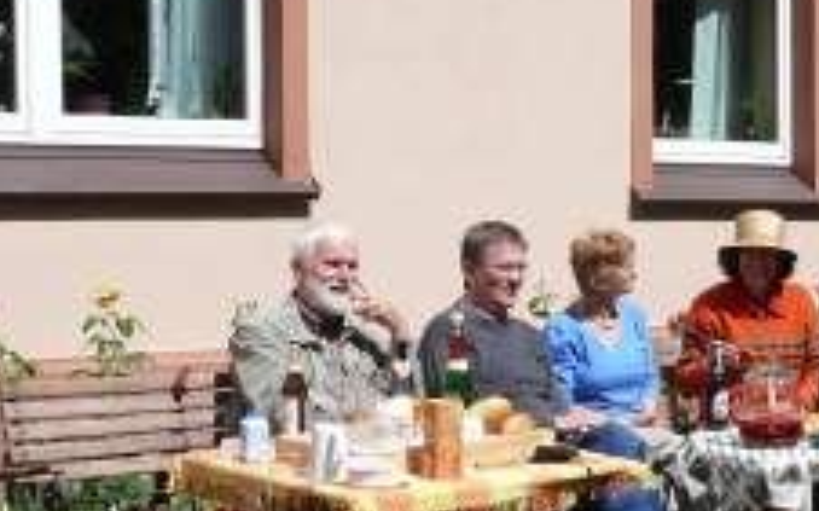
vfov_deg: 15.9
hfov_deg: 23.7
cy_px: 335
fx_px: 1829
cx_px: 891
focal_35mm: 82
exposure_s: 1/800
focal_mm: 7.4
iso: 100
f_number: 4.5
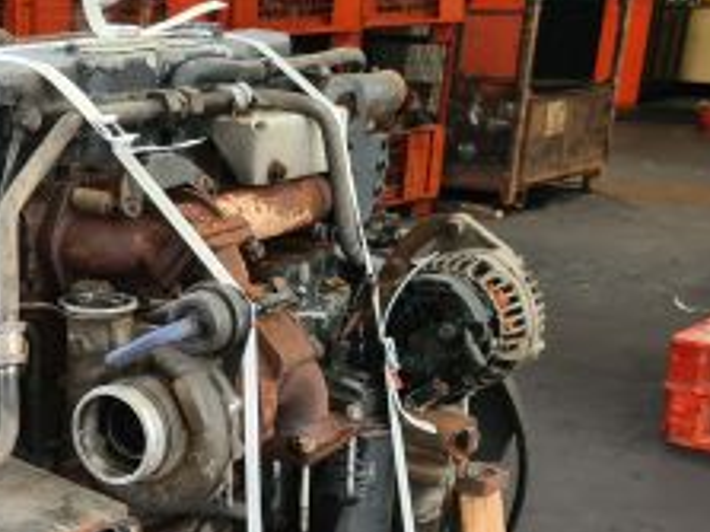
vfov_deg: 20.3
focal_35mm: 70
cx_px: 16
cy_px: 535
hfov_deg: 26.4
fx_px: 1435
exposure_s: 1/50
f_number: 1.8
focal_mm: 5.4
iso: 50
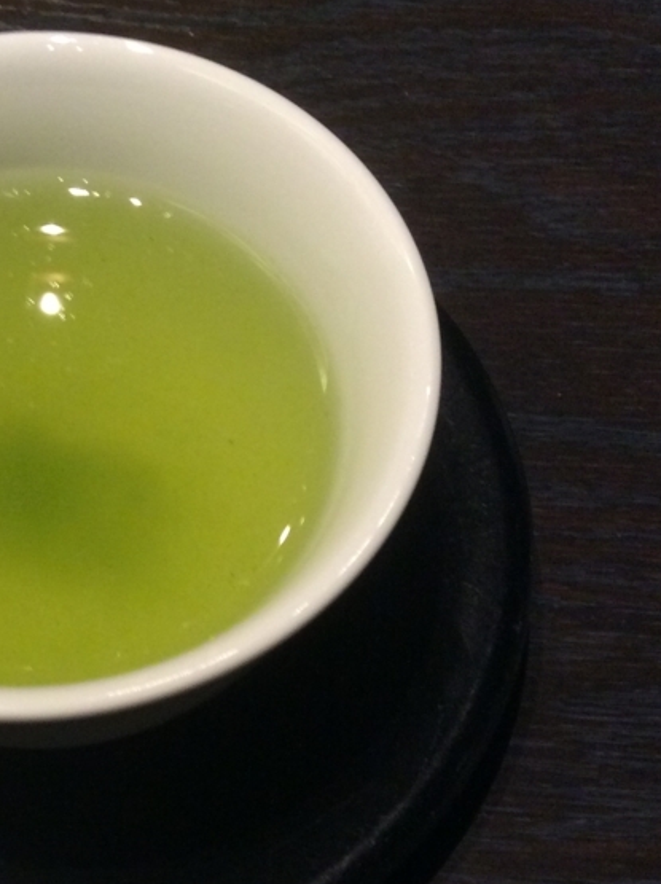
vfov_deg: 32.7
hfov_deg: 24.2
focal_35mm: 59
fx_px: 1505
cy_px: 519
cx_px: 93
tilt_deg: -63.2
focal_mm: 3.3
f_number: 2.4
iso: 200
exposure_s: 1/24
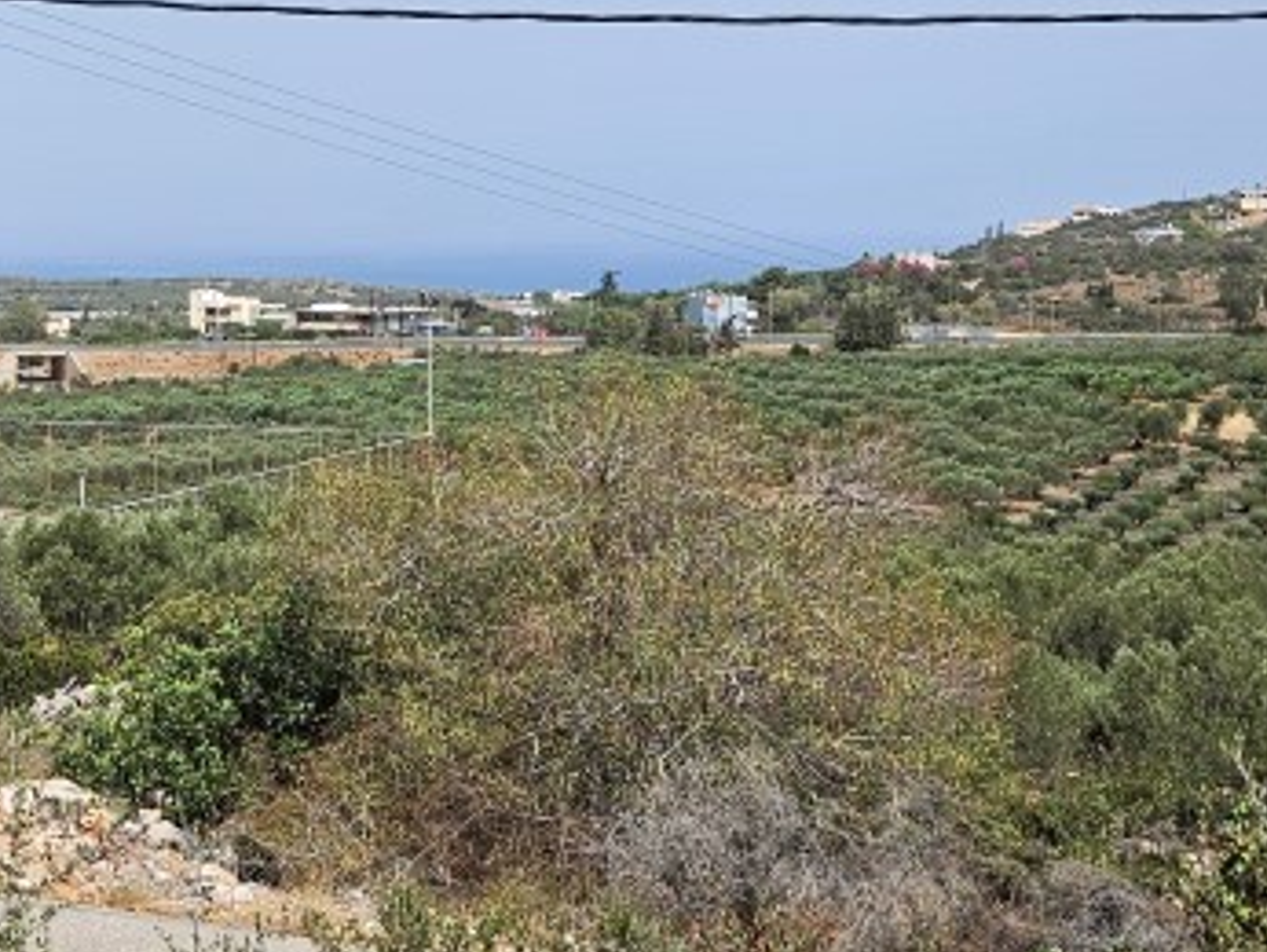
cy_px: 110
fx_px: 2491
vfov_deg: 21.2
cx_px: 253
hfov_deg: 28.0
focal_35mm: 68
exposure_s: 1/3092
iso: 25
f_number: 1.8
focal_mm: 5.4
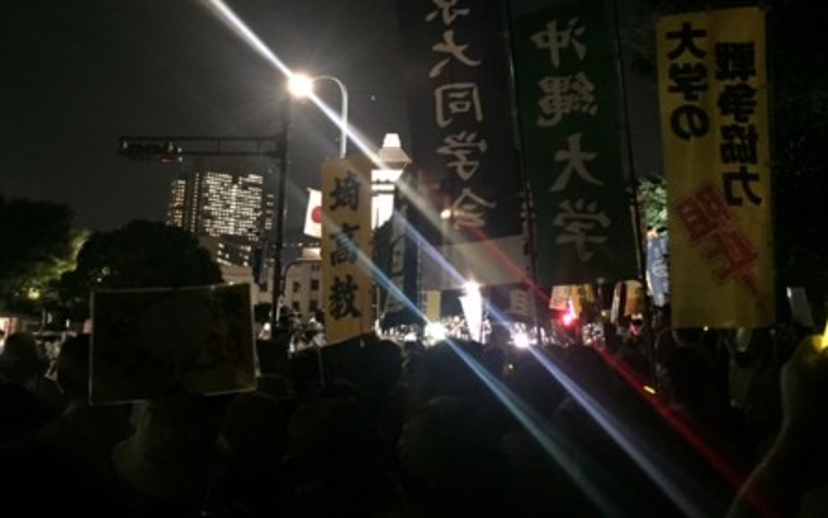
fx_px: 700
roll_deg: -2.9
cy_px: 210
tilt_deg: +12.7
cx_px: 414
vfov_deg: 40.5
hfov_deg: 61.2
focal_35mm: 31
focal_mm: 4.15
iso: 1000
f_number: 2.2
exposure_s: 1/15
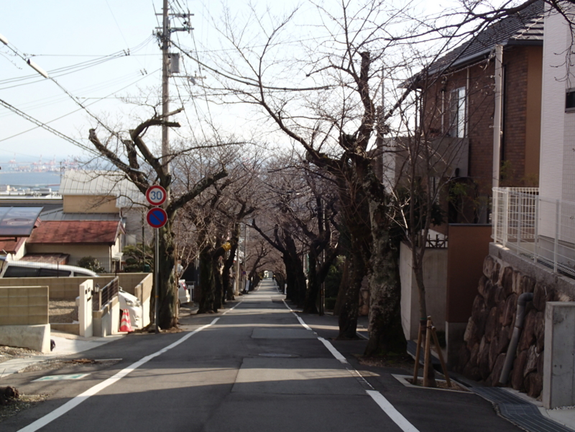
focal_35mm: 49
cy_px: 216
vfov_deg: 29.7
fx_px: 814
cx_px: 288
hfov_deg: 38.9
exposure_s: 1/400
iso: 100
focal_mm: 8.99
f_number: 4.5
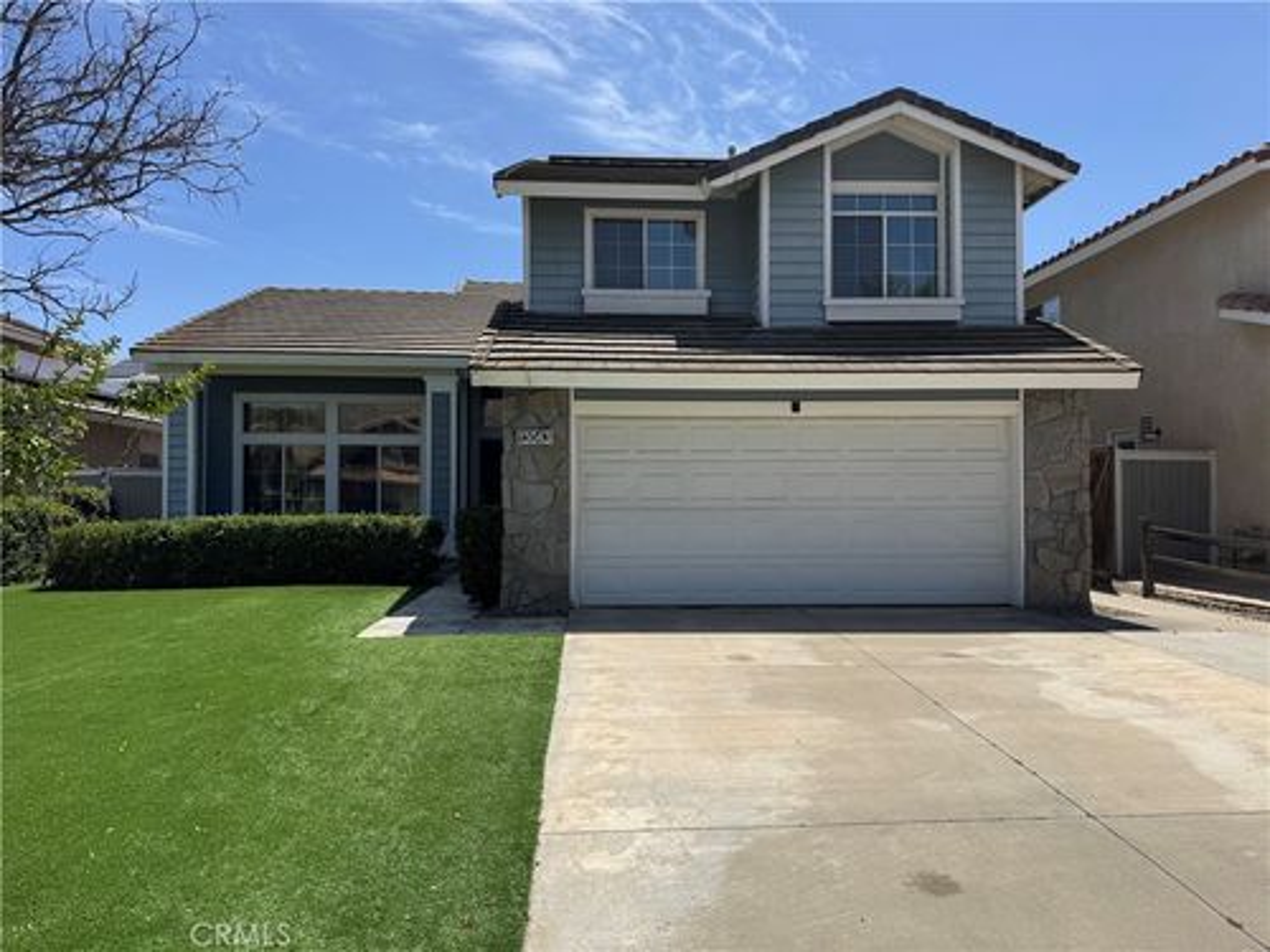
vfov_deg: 56.8
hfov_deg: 71.6
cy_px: 476
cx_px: 635
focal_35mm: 24
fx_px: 881
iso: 80
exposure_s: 1/6410
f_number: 1.78
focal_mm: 6.76
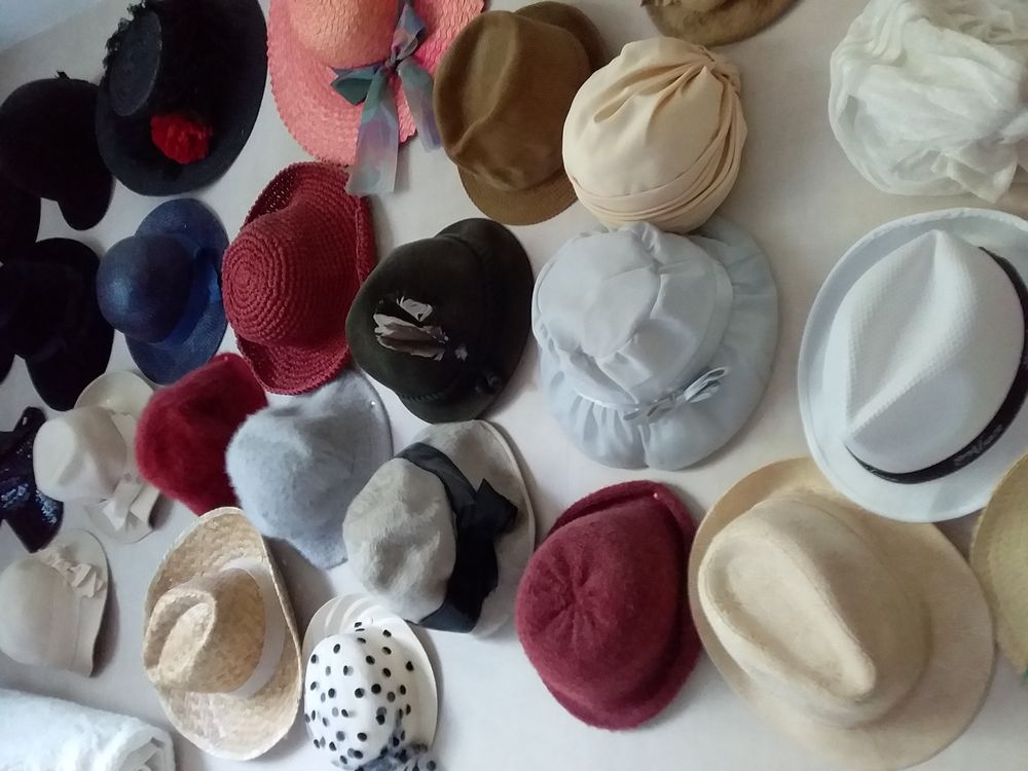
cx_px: 514
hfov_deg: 58.4
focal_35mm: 31
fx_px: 921
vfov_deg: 45.4
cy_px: 386
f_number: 2.2
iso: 250
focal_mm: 3.3
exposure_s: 1/25
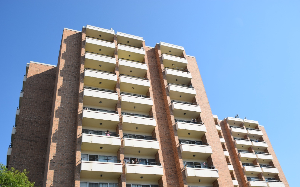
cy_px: 100
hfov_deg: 54.6
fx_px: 290
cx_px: 150
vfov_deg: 35.8
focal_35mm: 36
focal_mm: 23
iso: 200
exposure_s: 1/400
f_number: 10
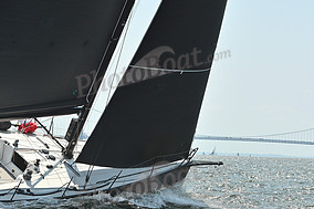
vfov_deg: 9.6
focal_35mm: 143
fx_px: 1247
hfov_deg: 14.2
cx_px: 19
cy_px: 142
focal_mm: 70
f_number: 8
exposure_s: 1/1250
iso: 320
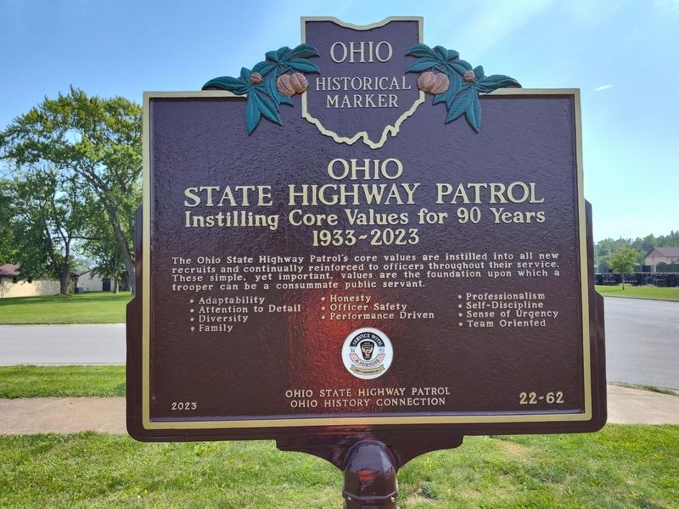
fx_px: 451
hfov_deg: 73.9
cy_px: 254
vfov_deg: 58.9
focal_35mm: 23
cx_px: 340
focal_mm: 5.56
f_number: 1.8
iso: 100
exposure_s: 1/1073
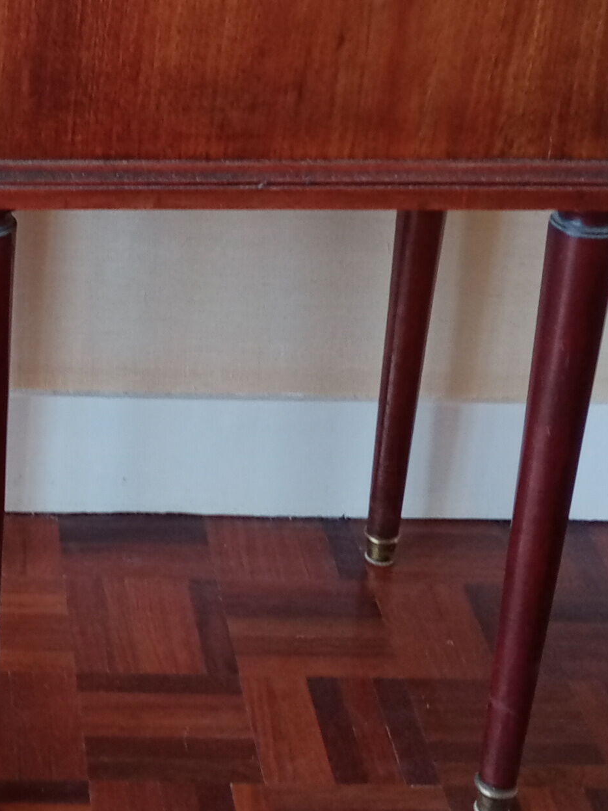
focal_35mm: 92
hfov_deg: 15.5
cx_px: -96
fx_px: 2155
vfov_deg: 21.1
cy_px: 161
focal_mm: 4.05
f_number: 1.8
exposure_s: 1/33.3
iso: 159
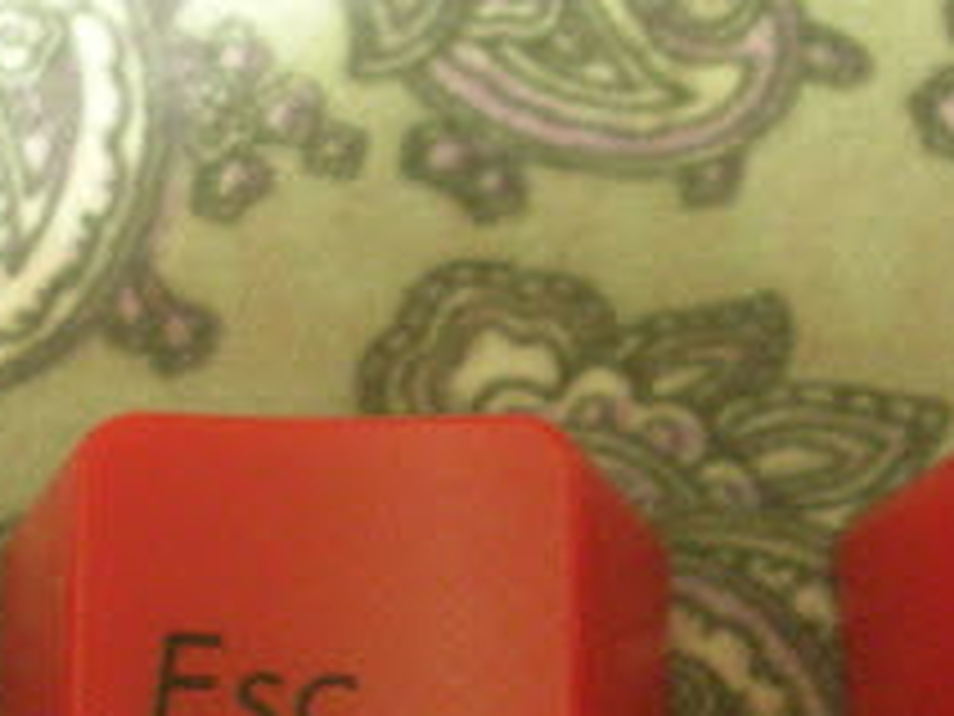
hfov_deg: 12.3
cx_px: 292
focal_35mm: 160
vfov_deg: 9.2
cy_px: 721
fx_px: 4410
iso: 200
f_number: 3.2
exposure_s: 1/1.9
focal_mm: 8
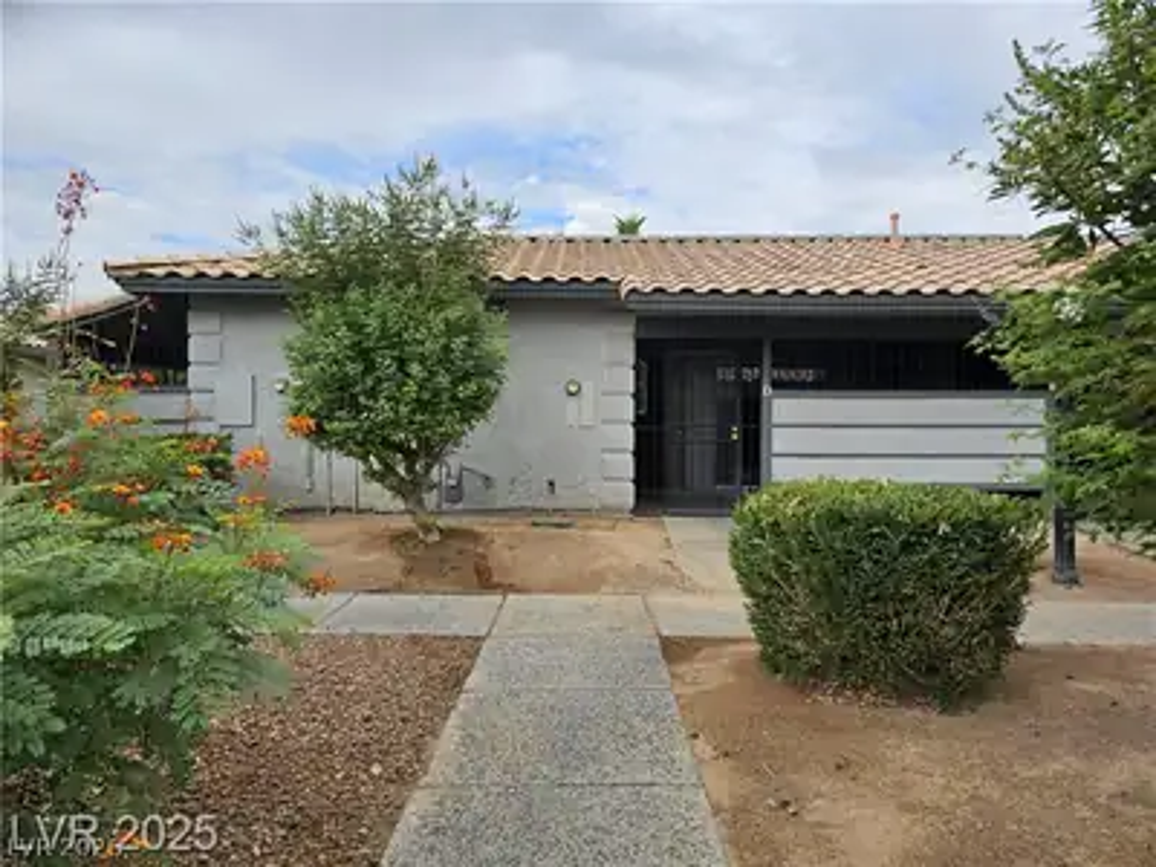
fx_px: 768
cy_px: 434
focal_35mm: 23
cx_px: 578
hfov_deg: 73.9
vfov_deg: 58.9
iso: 16
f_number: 1.7
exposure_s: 1/679
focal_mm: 6.3
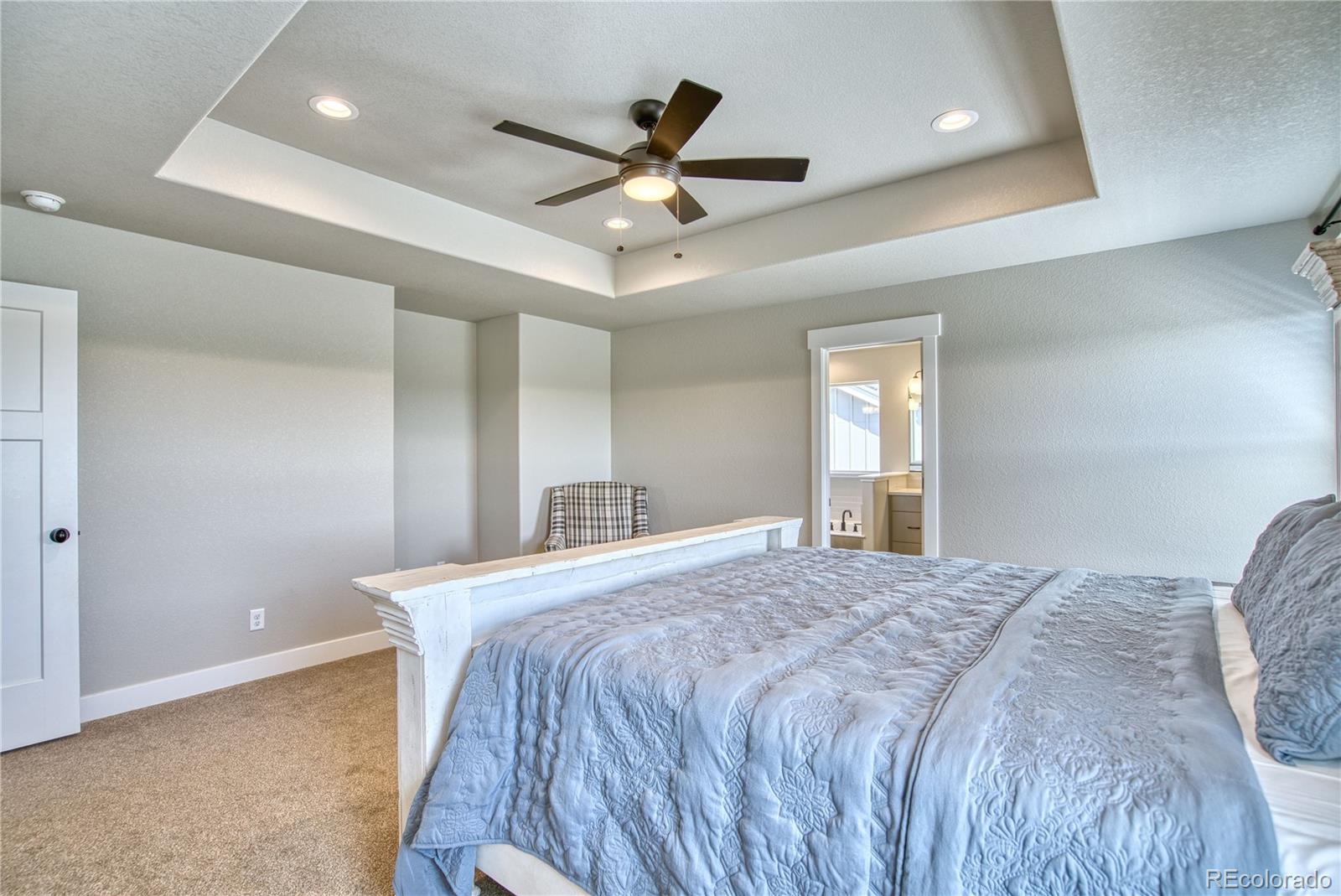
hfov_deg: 96.7
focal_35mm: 16
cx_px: 670
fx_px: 596
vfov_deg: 73.8
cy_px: 448
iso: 500
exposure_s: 1/80
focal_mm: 16
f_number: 5
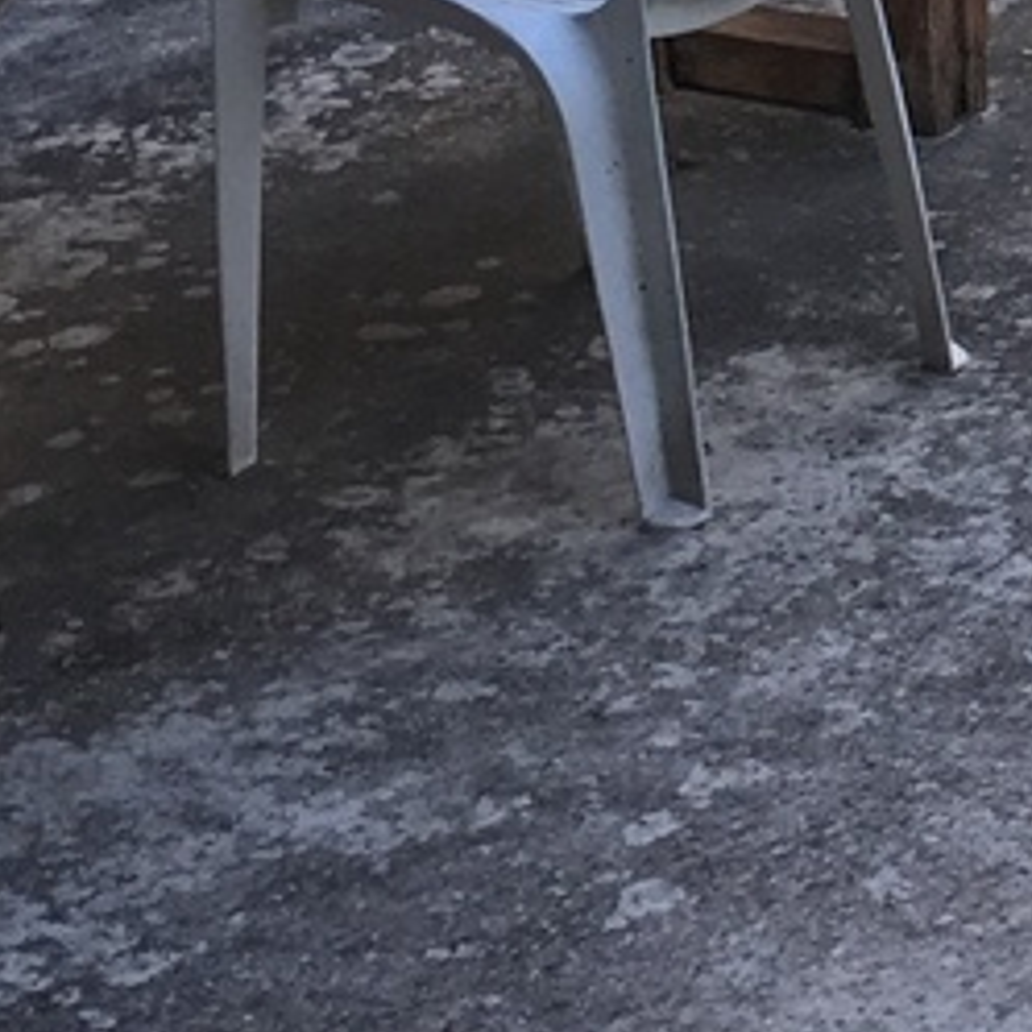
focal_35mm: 148
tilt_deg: -10.5
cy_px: -700
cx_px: 1898
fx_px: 4992
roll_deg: -1.5
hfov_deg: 11.0
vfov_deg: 11.2
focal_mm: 4.15
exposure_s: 1/120
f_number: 2.2
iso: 25
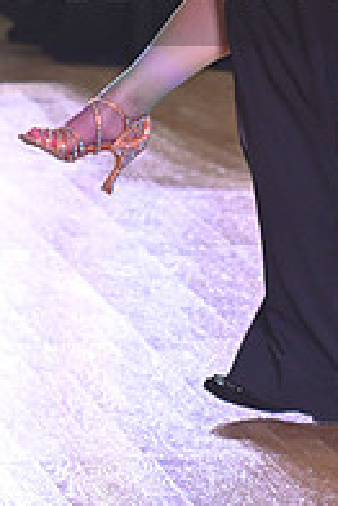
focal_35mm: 332
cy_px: -39
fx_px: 4667
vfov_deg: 6.2
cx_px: 311
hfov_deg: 4.1
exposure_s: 1/320
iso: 2000
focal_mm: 112
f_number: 5
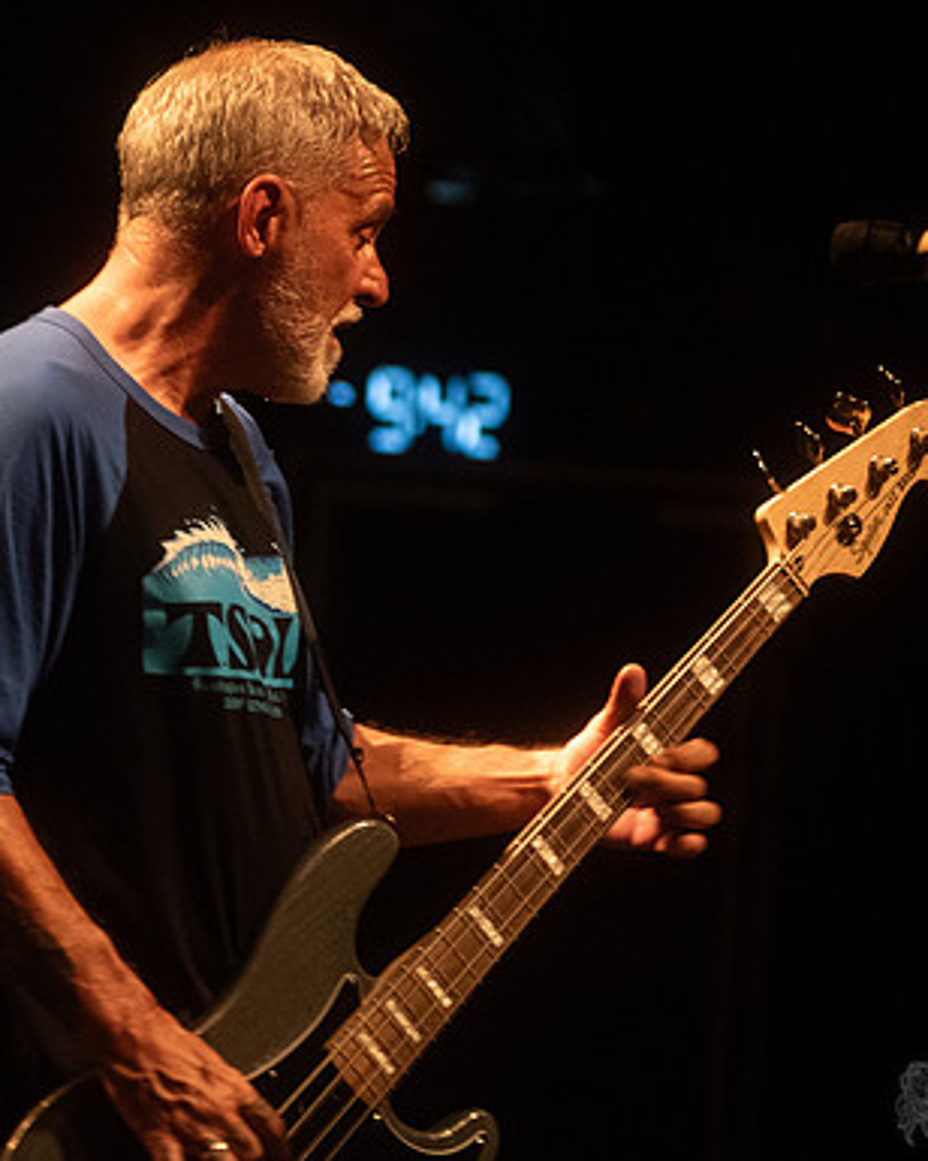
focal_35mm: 335
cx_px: 219
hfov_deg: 4.6
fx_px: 11501
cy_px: 517
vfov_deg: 5.8
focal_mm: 200
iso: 3200
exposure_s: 1/125
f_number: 3.2
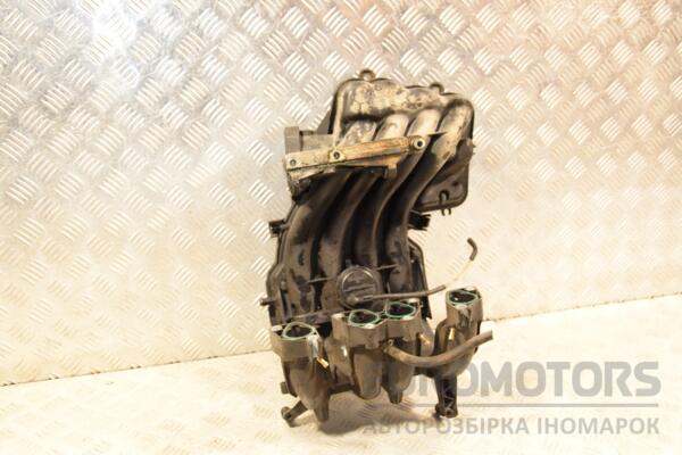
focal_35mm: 39
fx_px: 739
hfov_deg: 49.6
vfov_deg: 34.2
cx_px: 341
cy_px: 228
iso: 800
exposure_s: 1/60
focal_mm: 26
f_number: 5
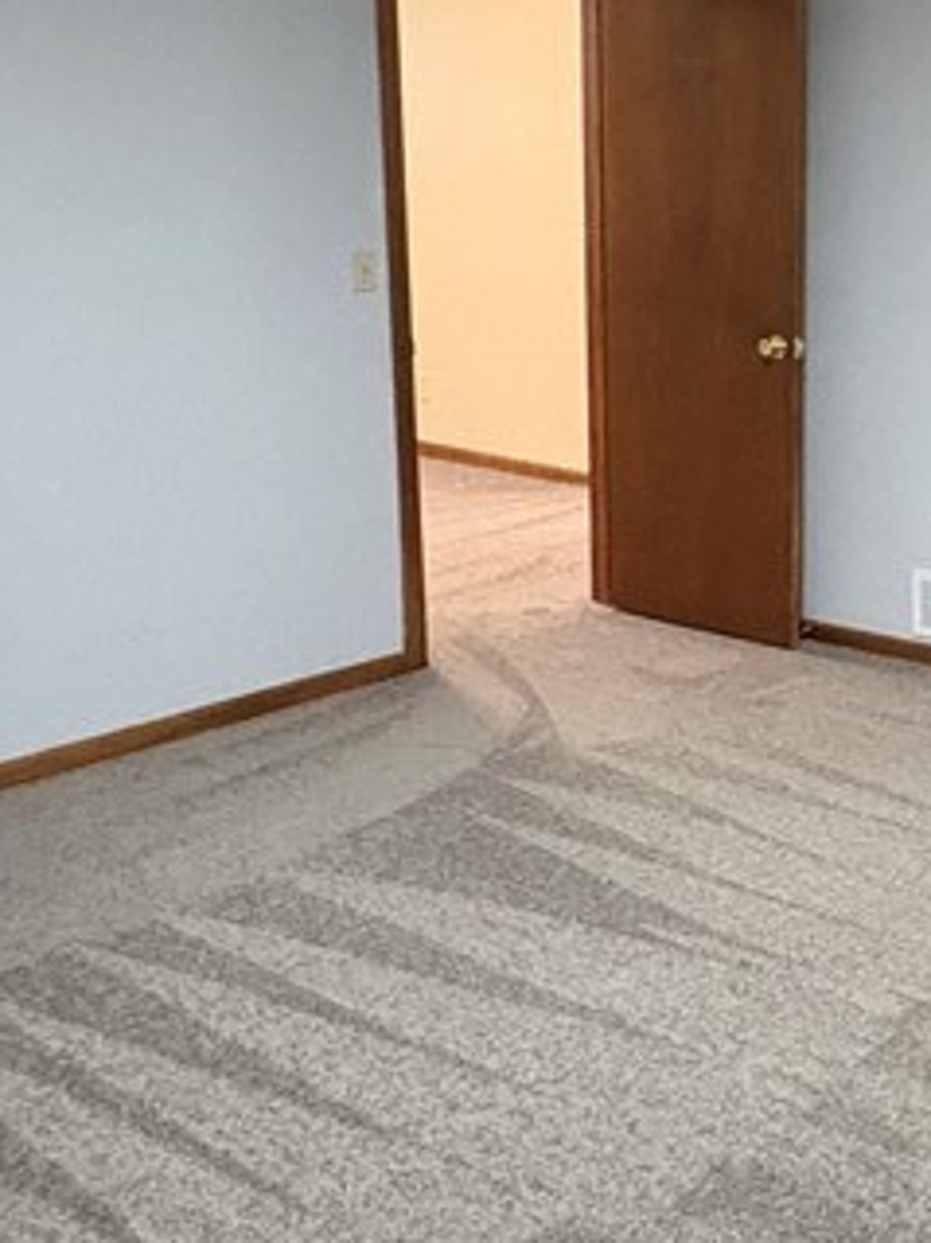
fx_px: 1615
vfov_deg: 41.8
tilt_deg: -10.6
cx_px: 1017
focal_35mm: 45
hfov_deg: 29.2
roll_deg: -1.8
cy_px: 460
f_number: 2.2
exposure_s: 1/60
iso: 640
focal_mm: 2.22
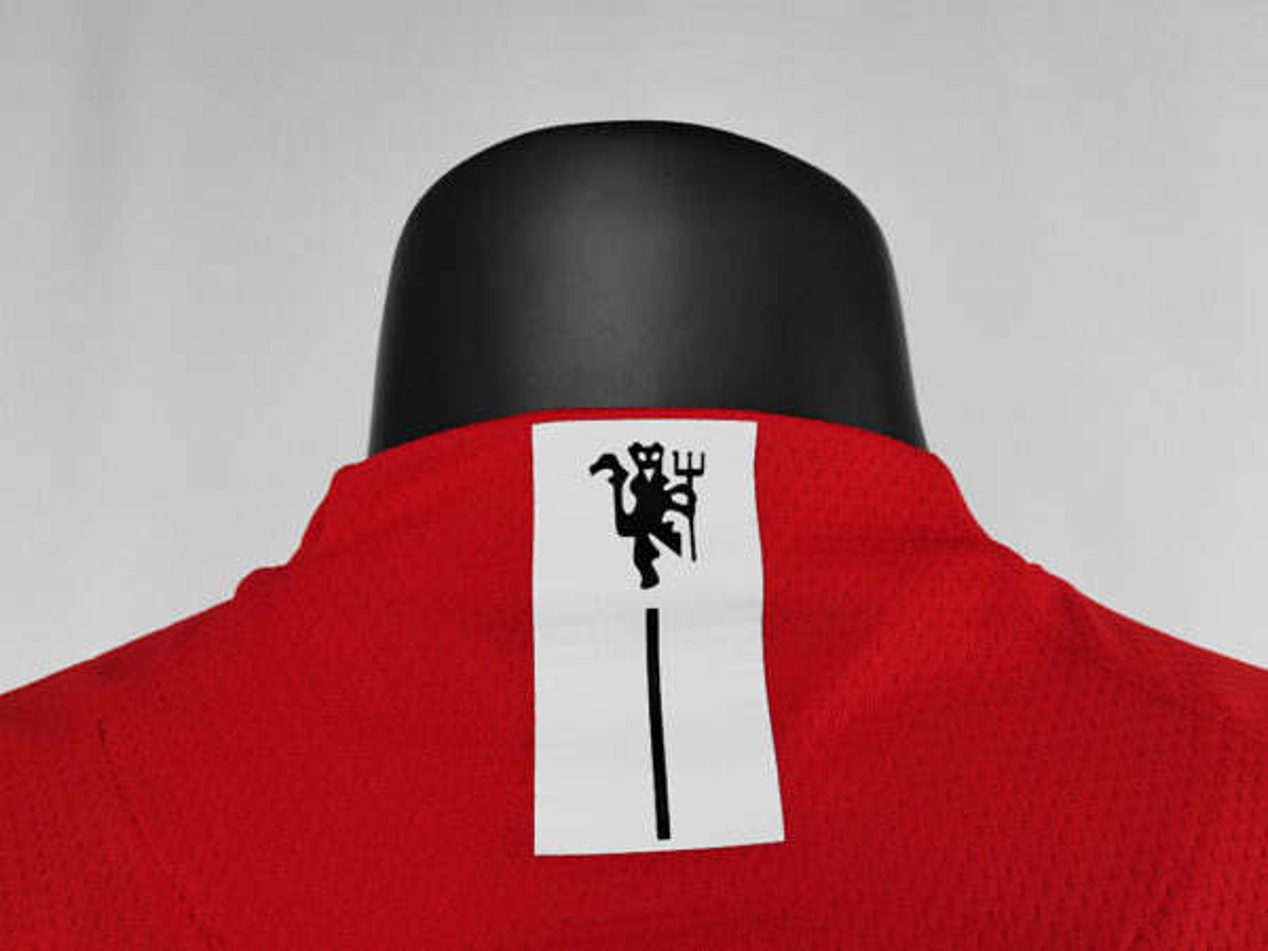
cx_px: 634
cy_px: 476
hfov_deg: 61.7
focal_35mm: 29
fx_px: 1062
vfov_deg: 48.2
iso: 125
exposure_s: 1/100
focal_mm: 5.58
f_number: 1.8
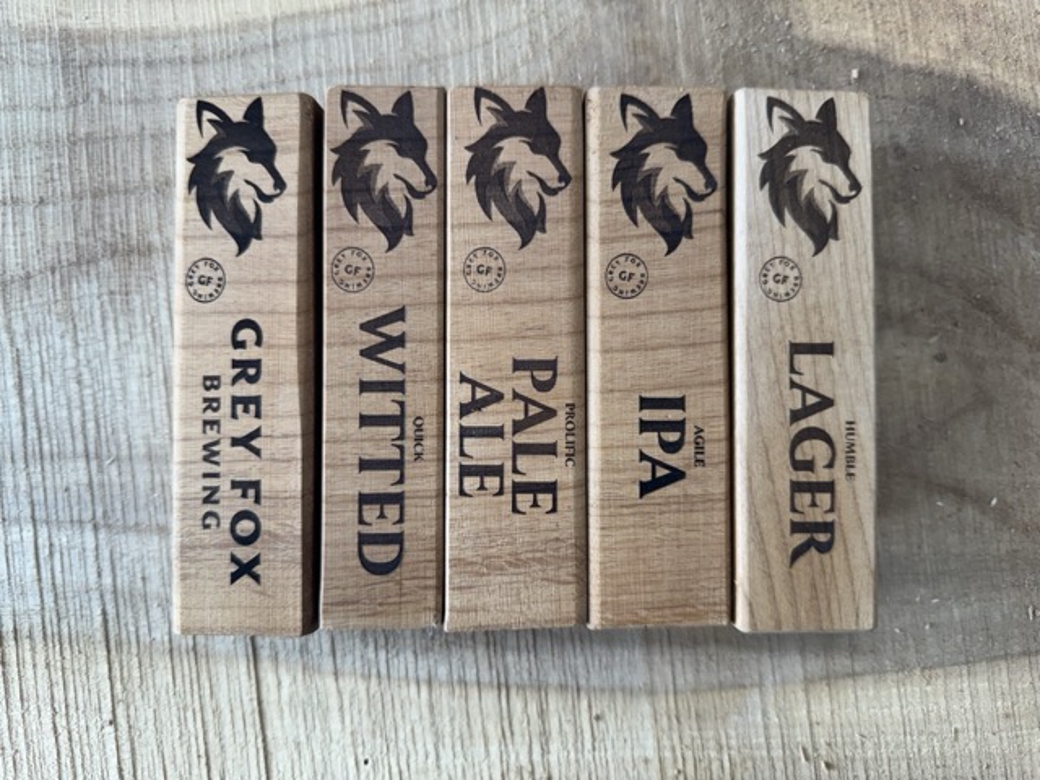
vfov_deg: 56.8
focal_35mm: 24
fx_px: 721
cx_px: 520
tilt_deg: -88.6
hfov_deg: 71.6
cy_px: 390
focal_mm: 6.76
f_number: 1.78
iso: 125
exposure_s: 1/120
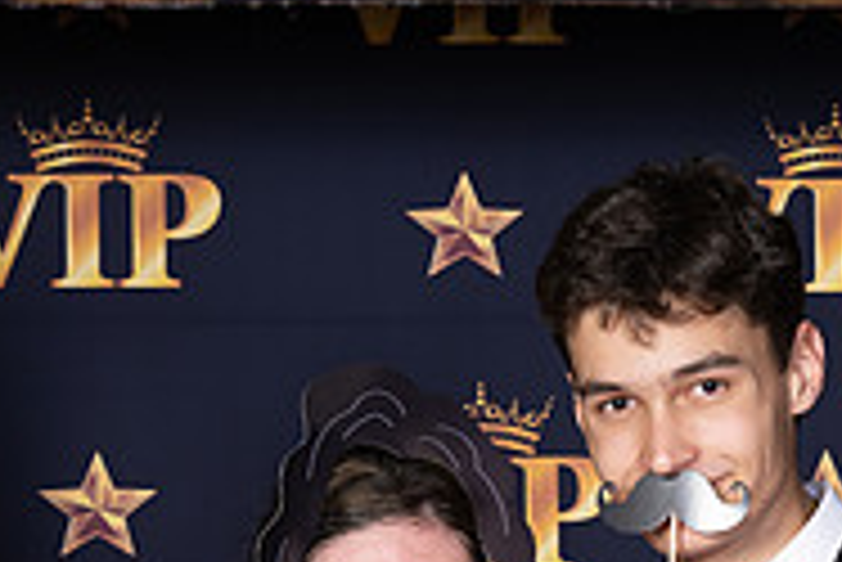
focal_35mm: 202
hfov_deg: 10.2
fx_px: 4728
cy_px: 989
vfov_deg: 6.7
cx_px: 590
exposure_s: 1/125
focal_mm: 84
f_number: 8
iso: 320
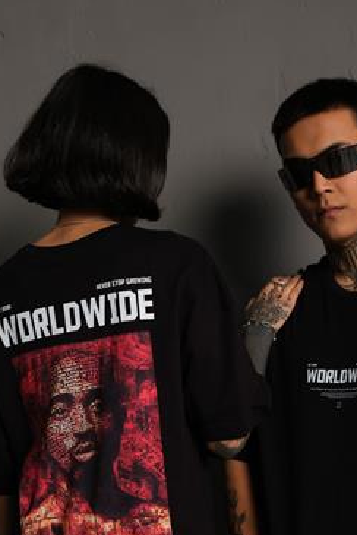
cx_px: 243
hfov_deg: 24.1
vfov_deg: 35.0
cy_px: 388
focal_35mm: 56
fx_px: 833
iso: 160
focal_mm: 23.3
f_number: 5
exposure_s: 1/160
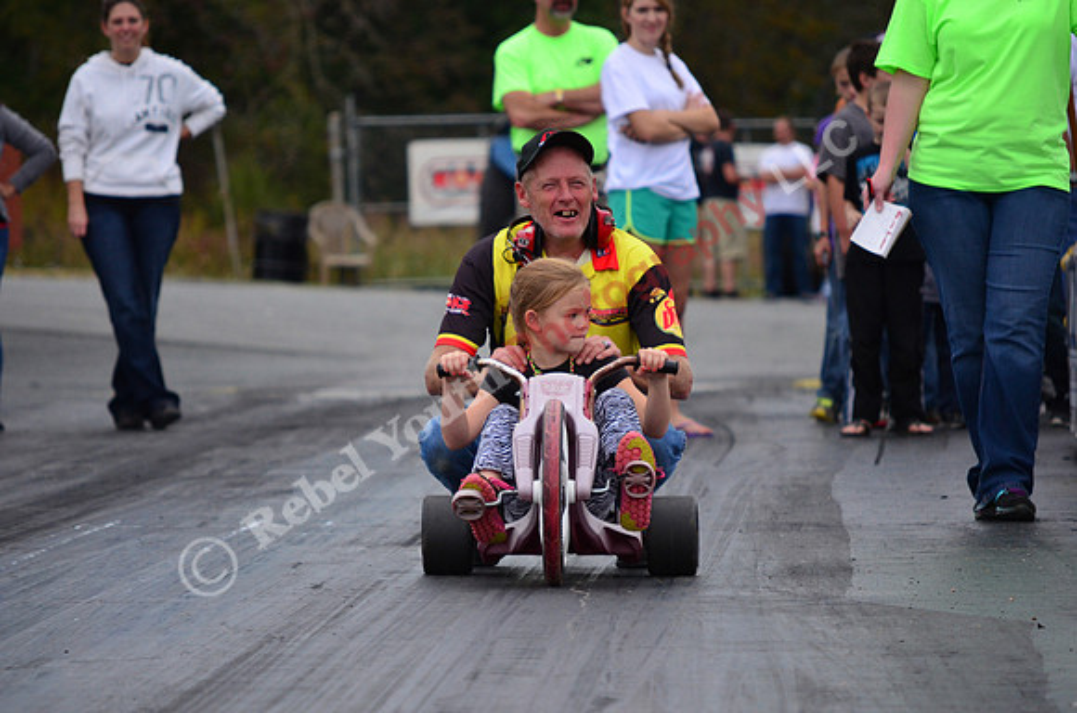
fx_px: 8955
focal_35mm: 300
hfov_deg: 6.9
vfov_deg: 4.6
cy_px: 356
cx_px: 538
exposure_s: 1/2500
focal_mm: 200
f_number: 6.3
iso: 1000
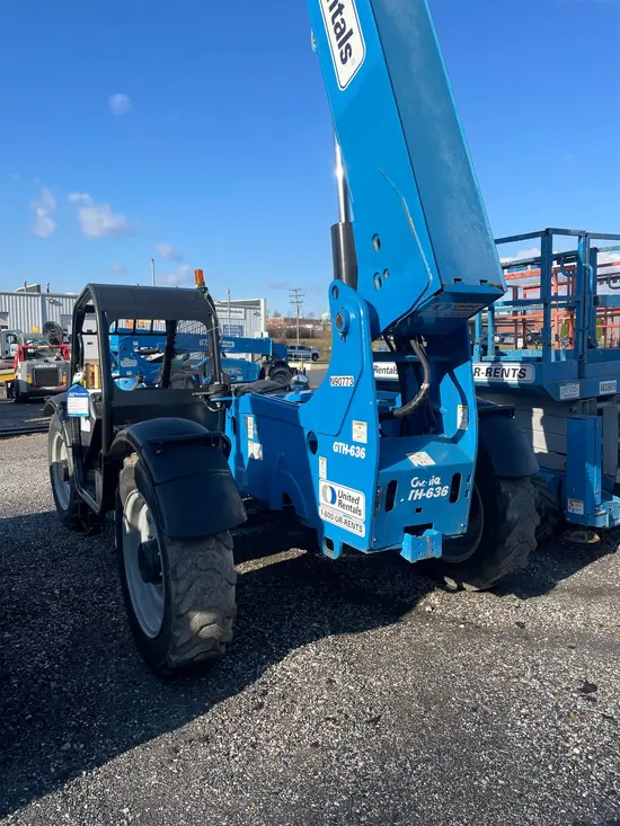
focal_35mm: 26
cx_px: 310
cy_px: 413
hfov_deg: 53.1
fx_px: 621
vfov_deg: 67.3
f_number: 1.6
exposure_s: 1/2212
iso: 32
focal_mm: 4.2
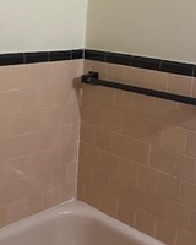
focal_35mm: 57
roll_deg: -4.1
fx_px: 413
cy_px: 88
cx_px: 45
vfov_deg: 32.8
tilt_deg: -5.7
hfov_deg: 26.3
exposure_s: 1/60
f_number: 1.8
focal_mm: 4.25
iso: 320
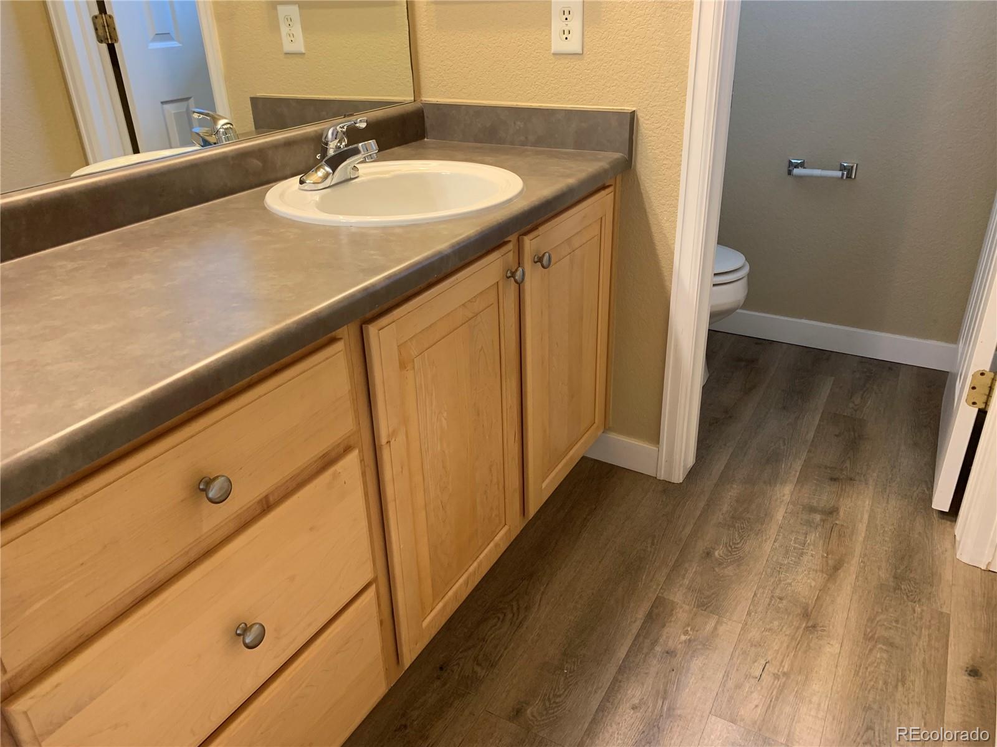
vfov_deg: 53.1
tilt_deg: -27.0
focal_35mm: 26
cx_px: 498
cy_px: 374
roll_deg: +2.0
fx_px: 749
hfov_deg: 67.3
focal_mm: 4.25
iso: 125
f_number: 1.8
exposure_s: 1/60
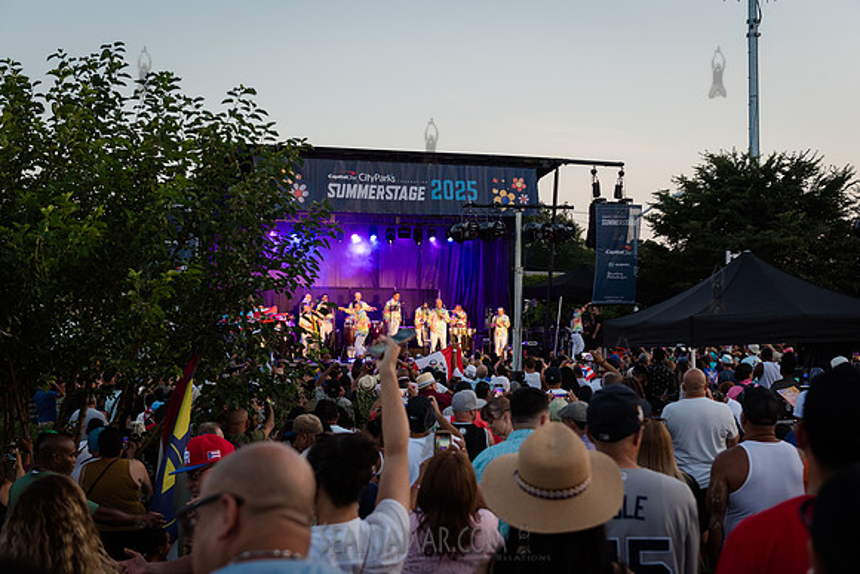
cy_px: 287
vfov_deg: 24.6
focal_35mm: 55
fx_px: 1314
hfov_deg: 36.2
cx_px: 430
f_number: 4
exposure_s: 1/400
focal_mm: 55
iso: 2000
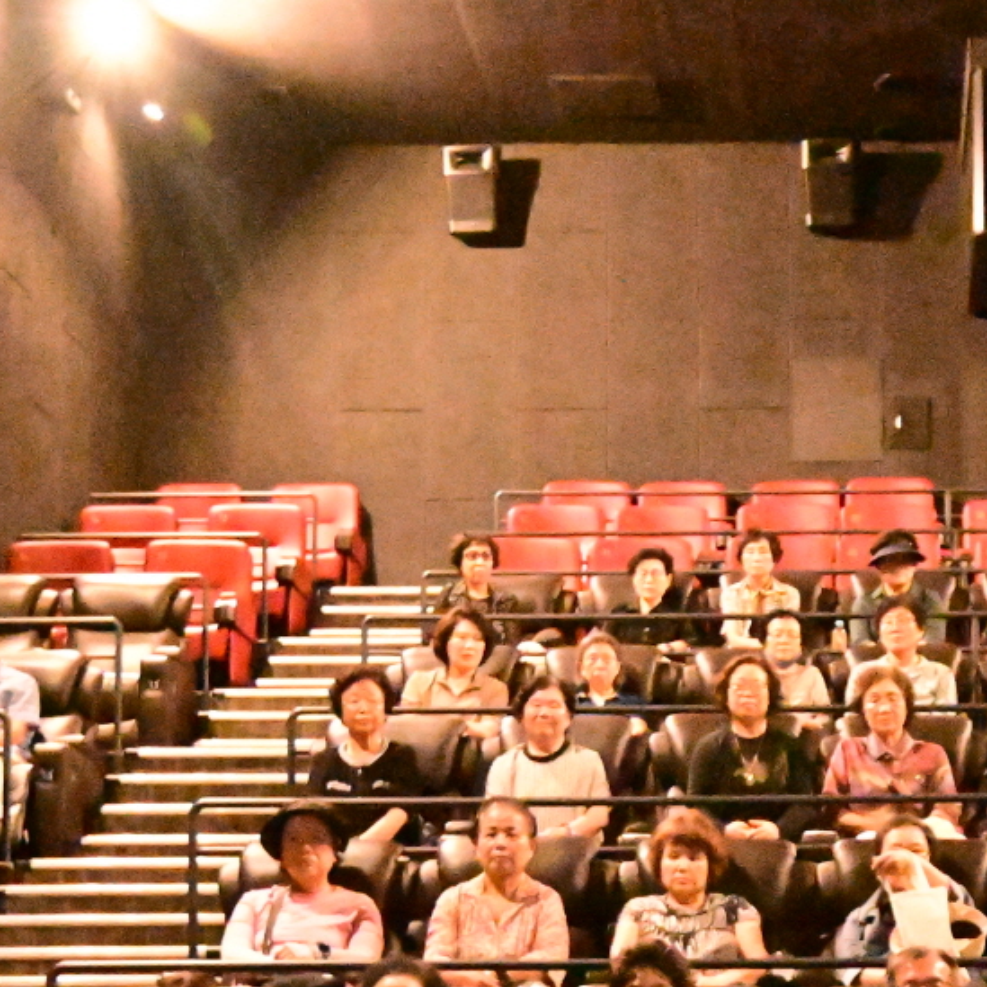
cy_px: 951
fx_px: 2871
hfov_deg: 19.1
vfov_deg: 19.0
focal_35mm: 89
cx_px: 903
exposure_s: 1/160
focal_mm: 23
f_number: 4
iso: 51200
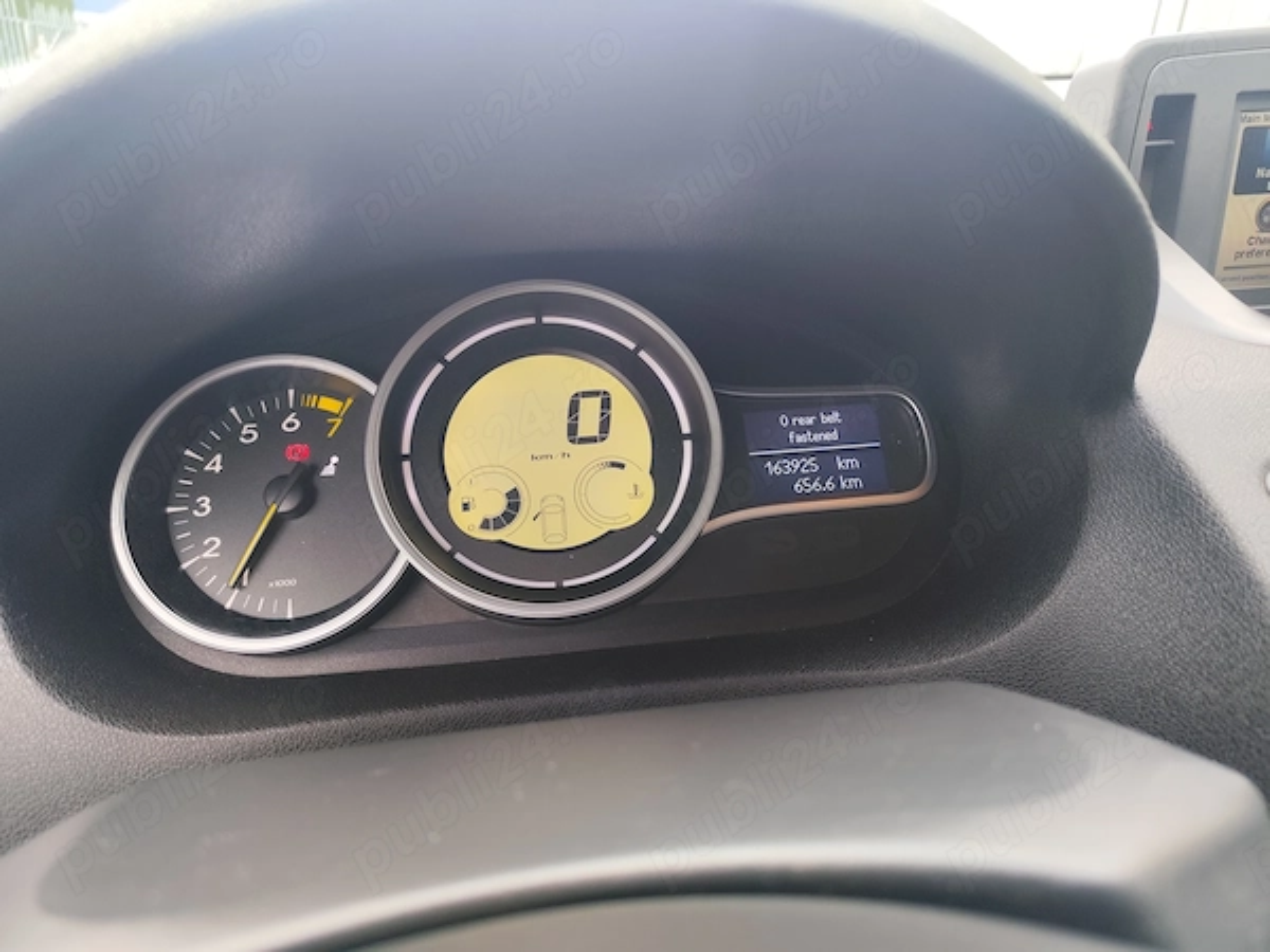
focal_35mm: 23
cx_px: 635
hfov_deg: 73.9
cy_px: 476
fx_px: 844
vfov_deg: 58.9
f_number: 1.65
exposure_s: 1/100
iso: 125
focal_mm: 6.14
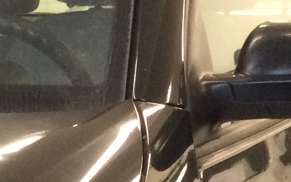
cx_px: -372
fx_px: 1482
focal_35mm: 187
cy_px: 436
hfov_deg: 10.0
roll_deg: -0.1
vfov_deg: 6.7
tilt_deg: -14.1
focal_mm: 3.3
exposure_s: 1/33
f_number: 2.4
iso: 100
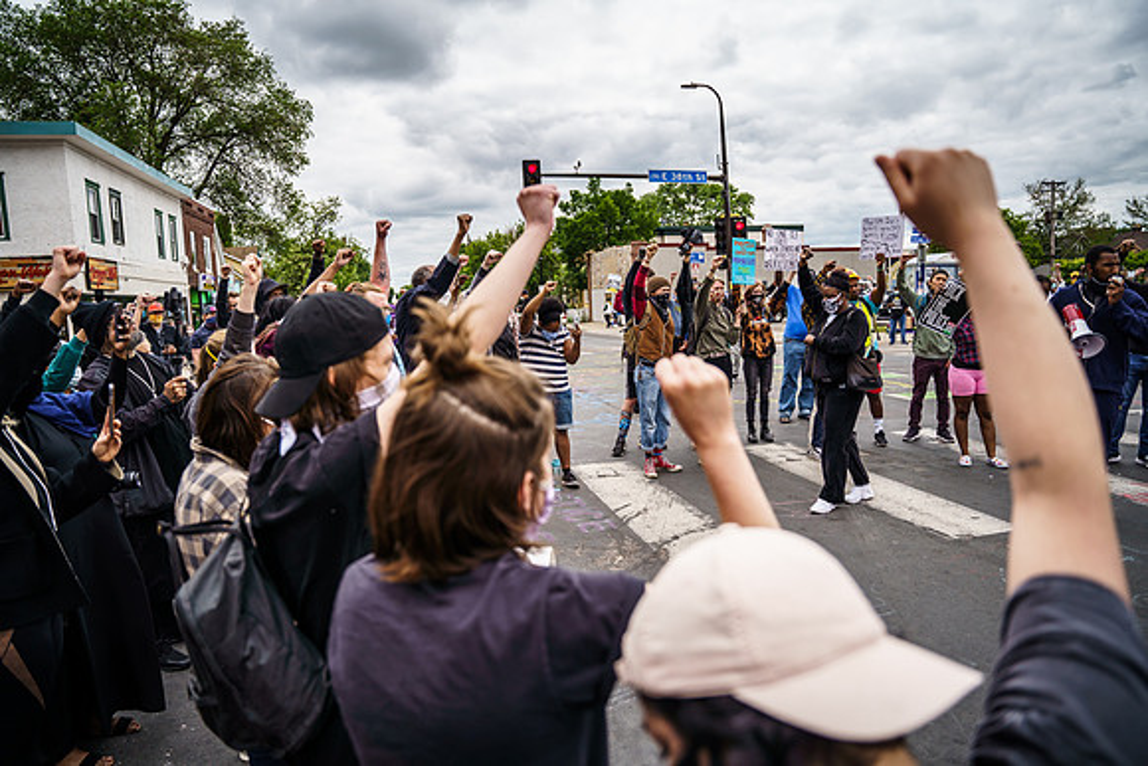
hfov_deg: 73.7
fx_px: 765
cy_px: 383
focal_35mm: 24
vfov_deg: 53.2
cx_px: 574
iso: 200
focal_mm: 24
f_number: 2.8
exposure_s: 1/2500
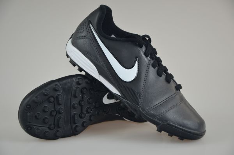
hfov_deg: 19.5
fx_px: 681
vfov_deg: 13.0
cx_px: 117
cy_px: 78
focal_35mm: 105
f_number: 5.3
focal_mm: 70
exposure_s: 1/100
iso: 400
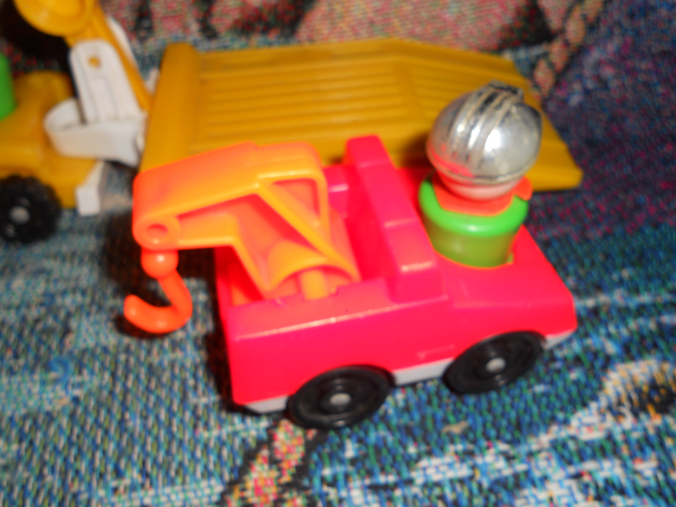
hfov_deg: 56.8
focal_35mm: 32
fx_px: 625
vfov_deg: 44.2
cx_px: 338
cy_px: 254
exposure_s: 1/25
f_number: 8.8
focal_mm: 5.8
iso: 80
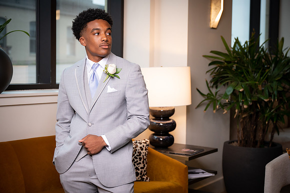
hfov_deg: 35.9
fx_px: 448
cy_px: 96
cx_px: 145
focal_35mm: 56
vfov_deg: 24.3
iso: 1250
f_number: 3.5
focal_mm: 55
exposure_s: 1/250
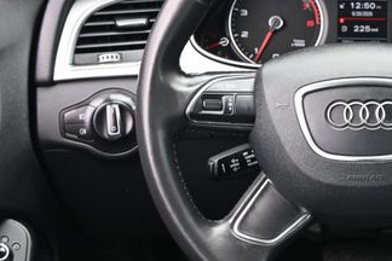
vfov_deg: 17.4
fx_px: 855
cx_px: 363
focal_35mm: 78
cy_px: 118
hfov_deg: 25.0
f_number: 4.5
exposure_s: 1/125
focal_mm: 26.5
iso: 500
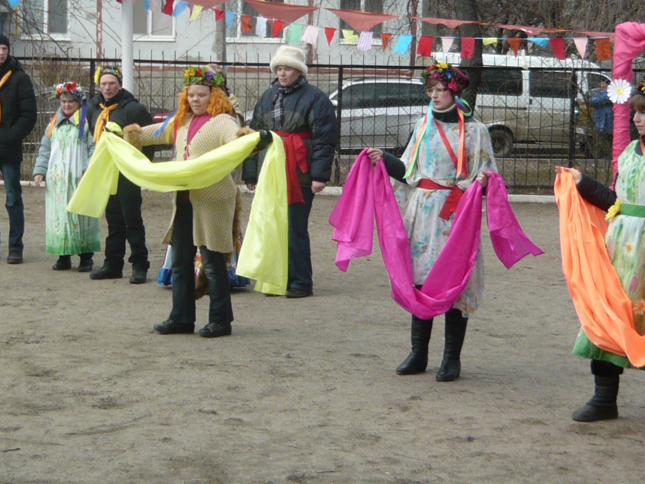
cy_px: 136
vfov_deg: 16.5
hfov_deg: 21.5
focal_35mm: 89
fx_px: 1659
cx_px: 63
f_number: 2.8
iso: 100
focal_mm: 5.5
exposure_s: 1/500
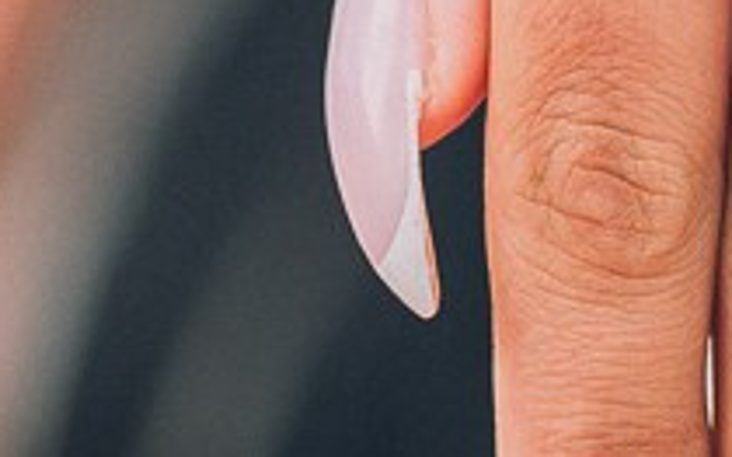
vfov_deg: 2.6
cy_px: -909
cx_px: 664
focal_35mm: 496
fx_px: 9890
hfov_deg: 4.2
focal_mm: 50
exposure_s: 1/250
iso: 160
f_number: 1.8
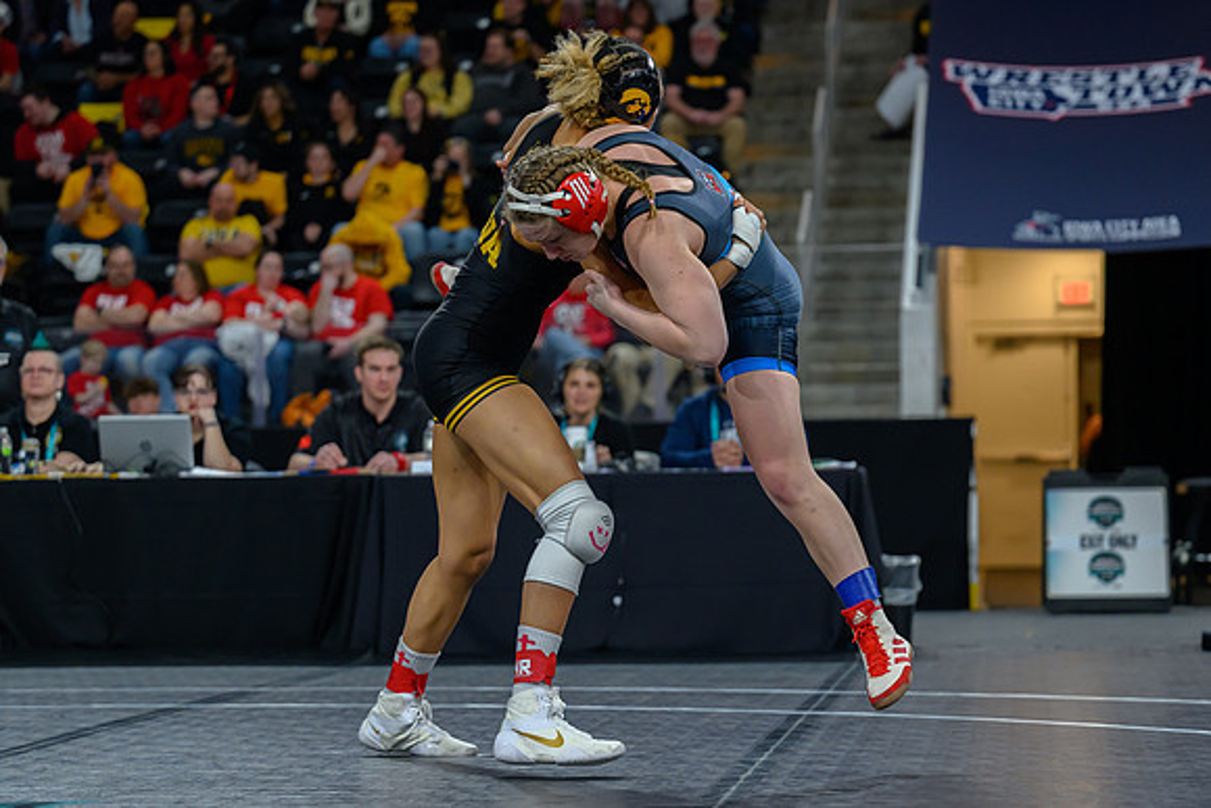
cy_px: 471
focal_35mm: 106
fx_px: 3573
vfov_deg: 12.9
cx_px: 631
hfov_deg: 19.2
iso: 2000
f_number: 2.8
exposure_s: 1/800
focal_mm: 86
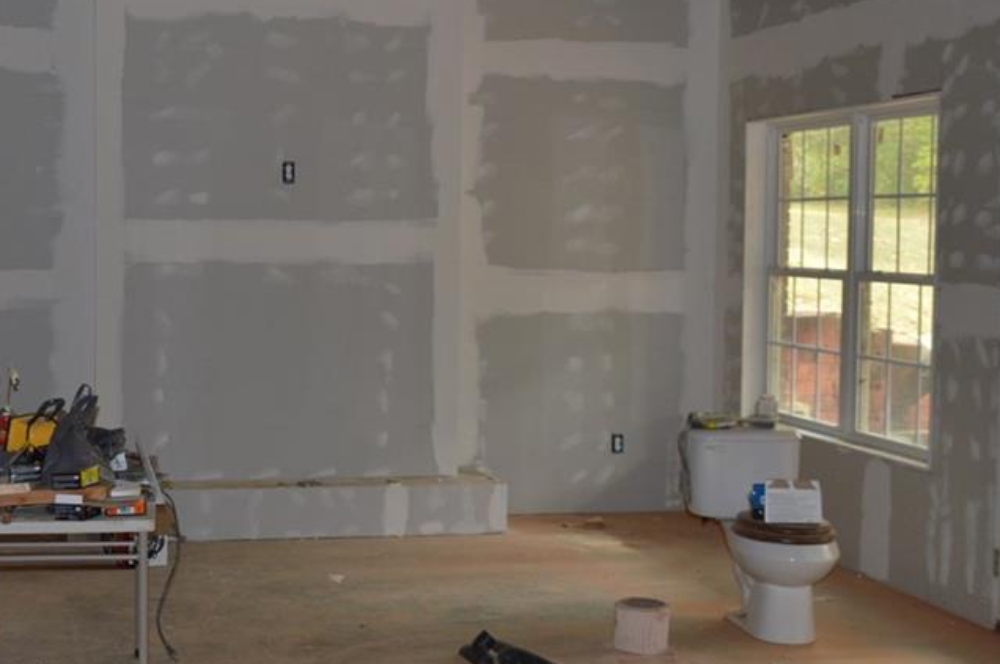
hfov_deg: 34.1
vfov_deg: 23.3
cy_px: 299
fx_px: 1609
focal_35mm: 58
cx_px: 313
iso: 400
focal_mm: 24
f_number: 4
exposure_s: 1/60
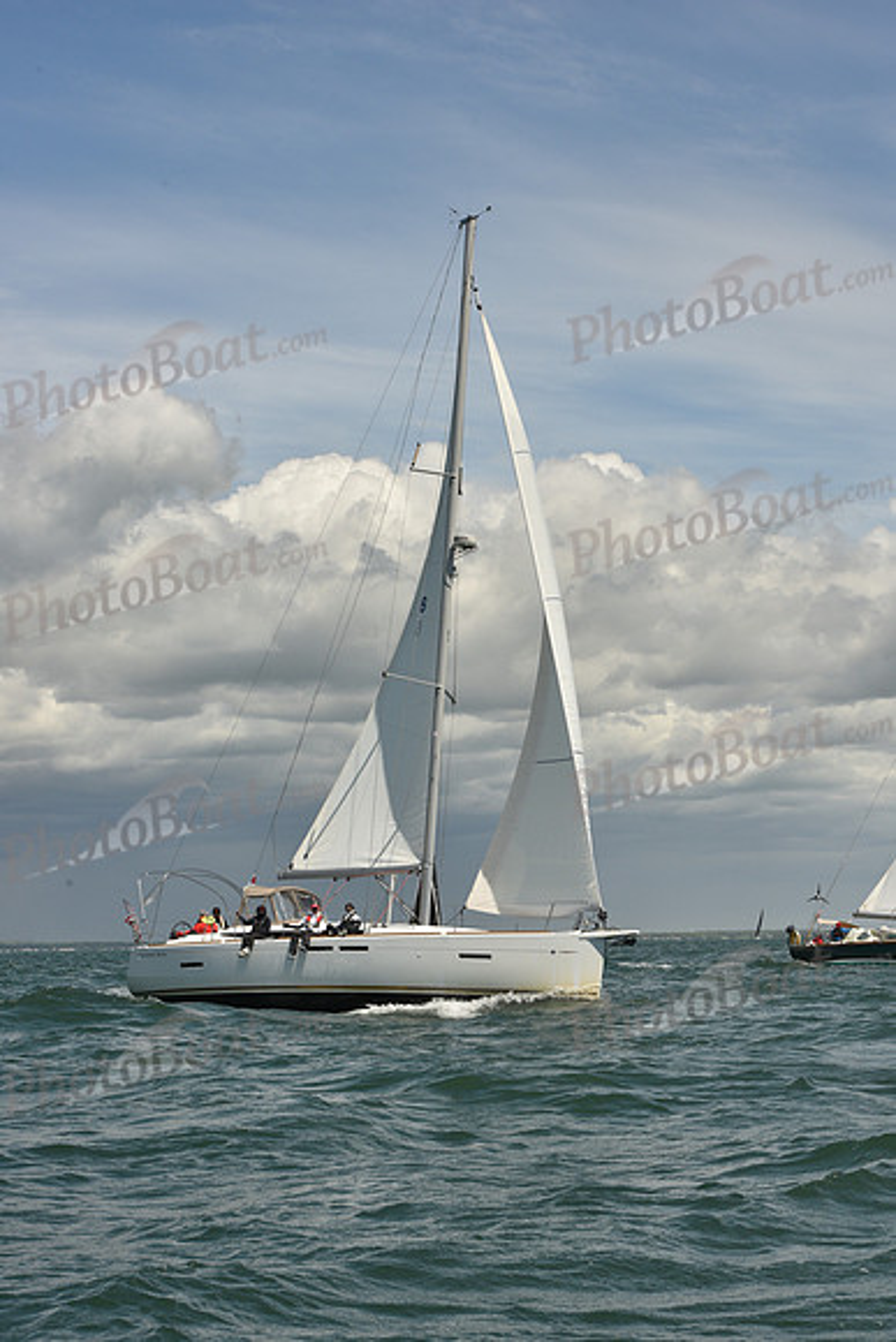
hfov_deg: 19.5
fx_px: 2612
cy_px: 671
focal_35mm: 70
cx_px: 448
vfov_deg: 28.8
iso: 320
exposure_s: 1/800
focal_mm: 70
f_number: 14
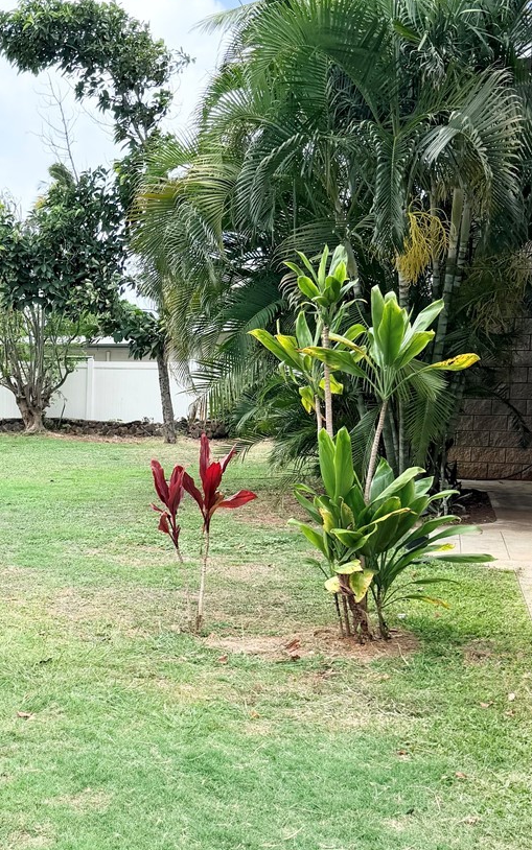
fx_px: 1159
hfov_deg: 24.7
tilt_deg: -7.1
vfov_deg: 40.1
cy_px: 520
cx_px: 4
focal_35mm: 50
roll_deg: -0.7
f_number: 1.78
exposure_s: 1/2370
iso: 100
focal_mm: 6.76
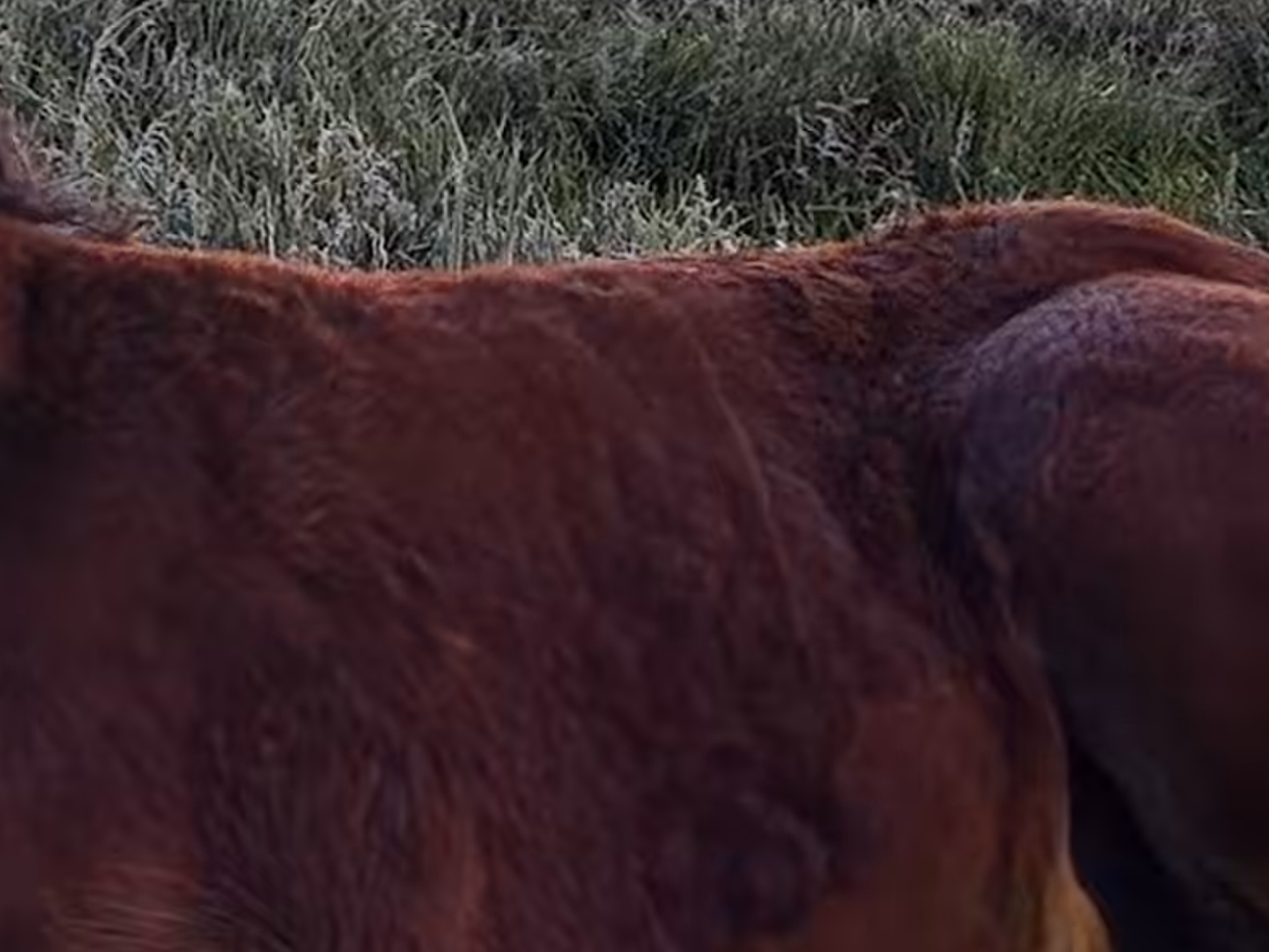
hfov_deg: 16.5
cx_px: 13
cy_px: -31
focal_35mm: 117
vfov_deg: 12.5
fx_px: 4290
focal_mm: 6.4
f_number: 1.8
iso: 1250
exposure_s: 1/10
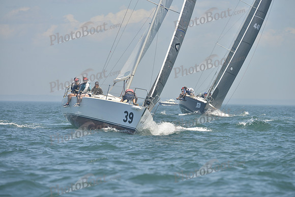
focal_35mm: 220
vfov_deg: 6.2
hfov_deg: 9.4
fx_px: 1803
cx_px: 148
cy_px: 98
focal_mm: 220
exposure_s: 1/1000
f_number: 7.1
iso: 280
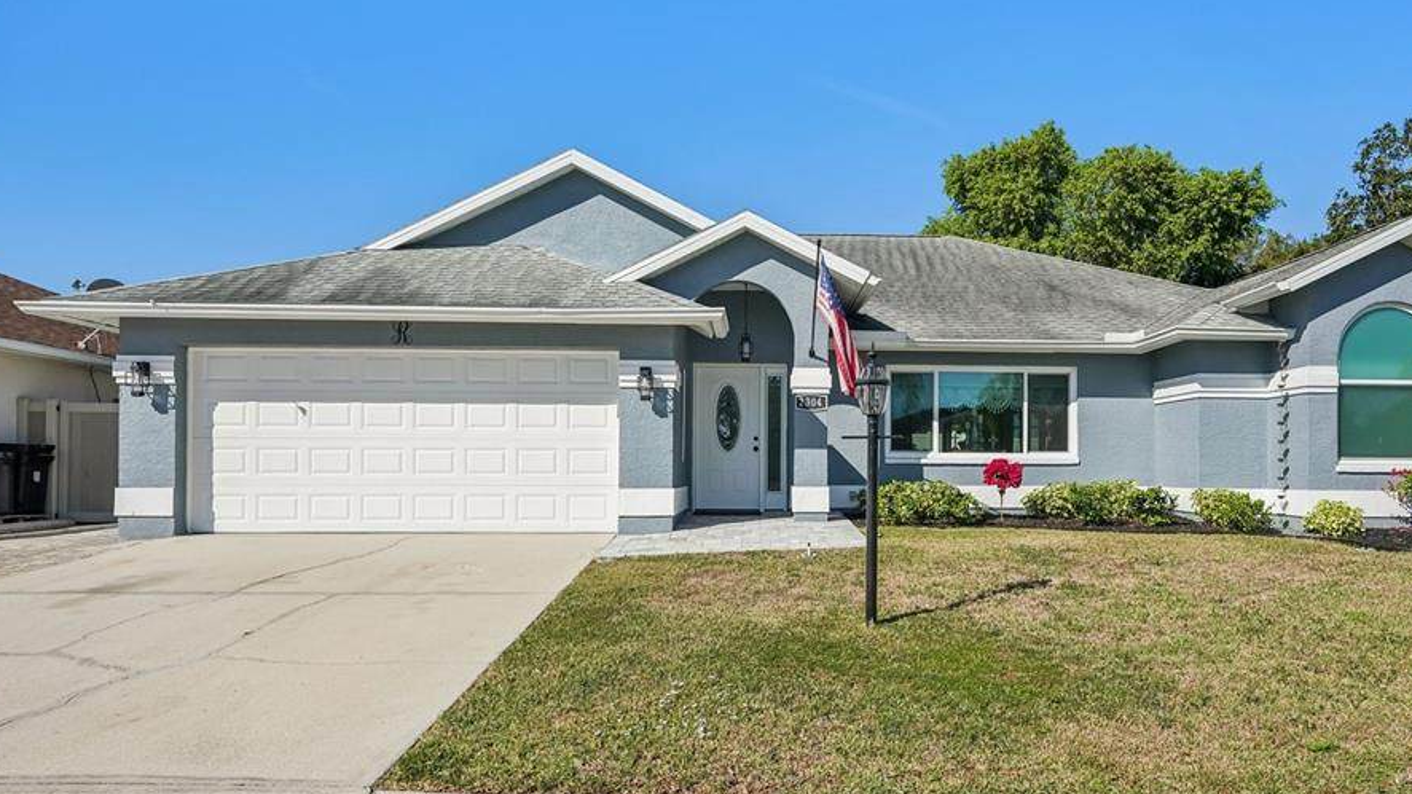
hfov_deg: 76.9
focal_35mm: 24
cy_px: 458
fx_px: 884
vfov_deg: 48.2
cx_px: 795
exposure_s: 1/2000
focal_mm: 19.5
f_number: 8
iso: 400
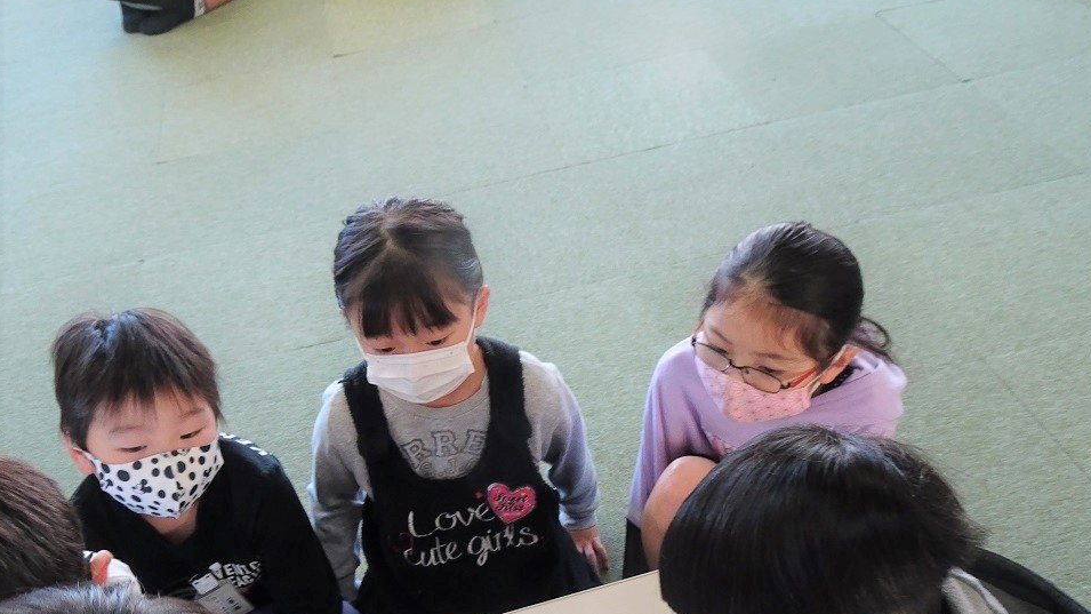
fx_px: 1099
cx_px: 556
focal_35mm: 38
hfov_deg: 52.8
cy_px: 393
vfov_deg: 31.0
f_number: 4
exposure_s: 1/40
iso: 400
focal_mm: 5.79
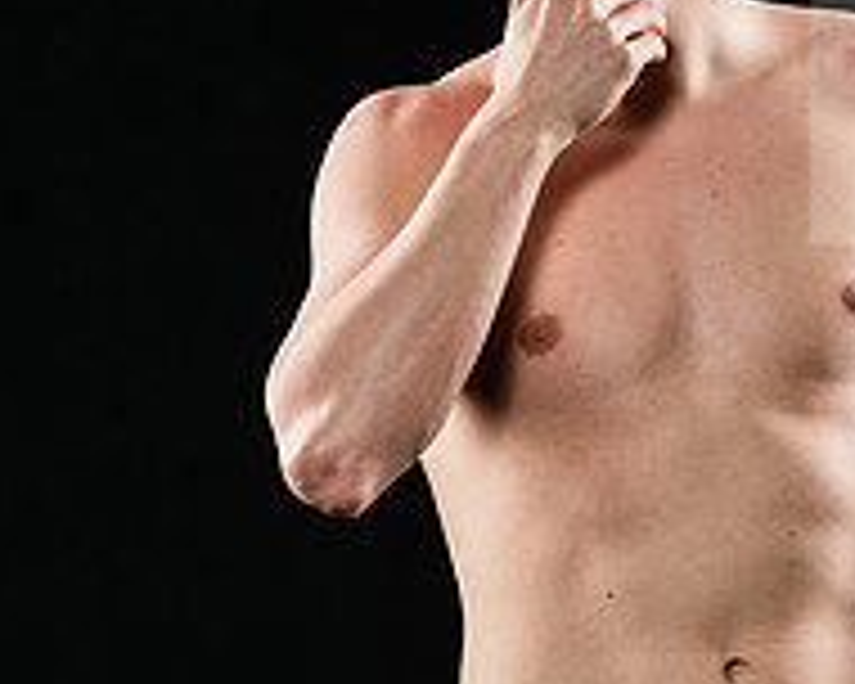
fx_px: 7971
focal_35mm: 315
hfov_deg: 6.1
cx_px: 675
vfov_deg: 4.9
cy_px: 412
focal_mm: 110
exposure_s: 1/250
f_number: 6.3
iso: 320
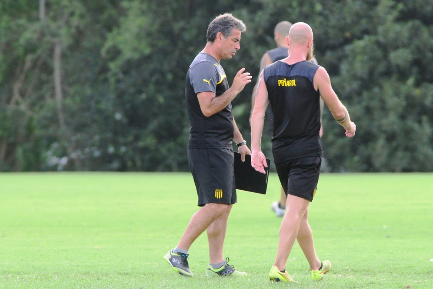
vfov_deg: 2.1
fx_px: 7793
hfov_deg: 3.2
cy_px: 148
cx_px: 212
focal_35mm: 648
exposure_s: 1/500
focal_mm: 420
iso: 800
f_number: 4
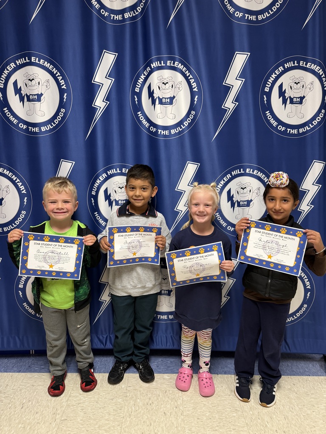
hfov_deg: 56.8
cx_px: 163
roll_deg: -1.1
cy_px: 217
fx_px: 301
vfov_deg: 71.6
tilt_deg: -12.0
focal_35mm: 24
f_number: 1.78
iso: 200
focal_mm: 6.76
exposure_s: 1/65
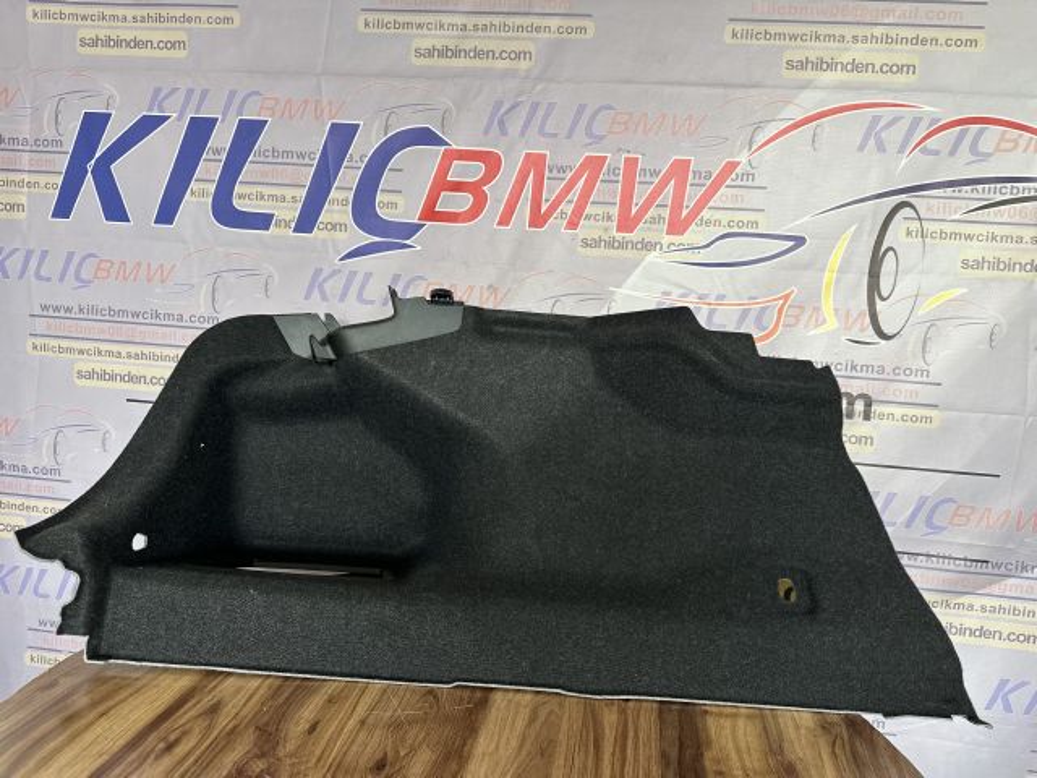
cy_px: 389
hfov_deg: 71.6
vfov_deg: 56.8
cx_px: 518
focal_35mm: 24
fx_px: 719
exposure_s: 1/121
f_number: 1.78
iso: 160
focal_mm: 6.86
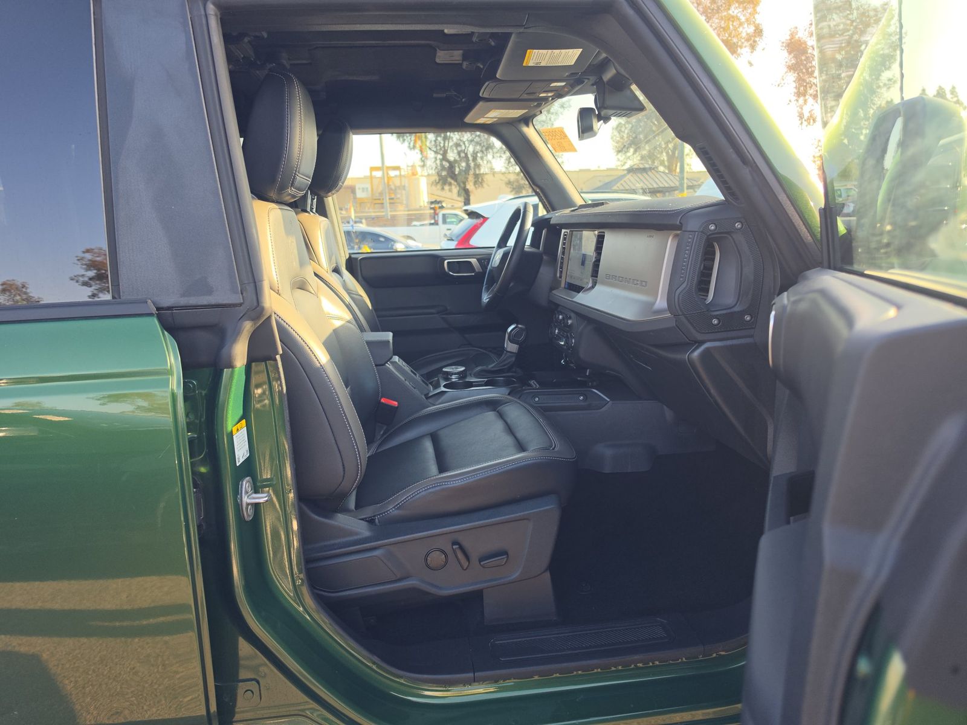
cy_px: 362
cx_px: 484
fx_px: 643
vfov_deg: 58.9
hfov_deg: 73.9
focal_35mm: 23
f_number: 1.4
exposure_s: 1/162
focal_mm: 6.5
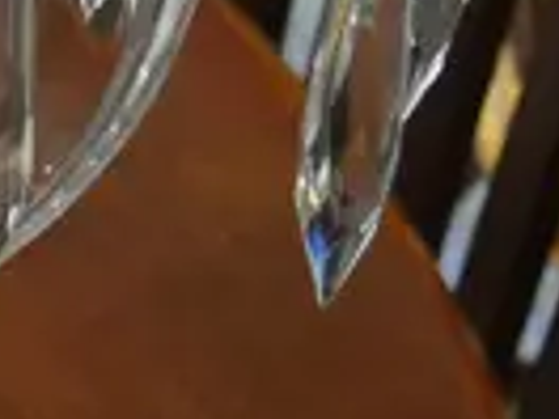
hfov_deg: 7.1
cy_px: 294
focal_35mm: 263
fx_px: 4247
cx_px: -745
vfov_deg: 5.6
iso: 400
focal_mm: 17
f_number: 4
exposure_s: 1/60
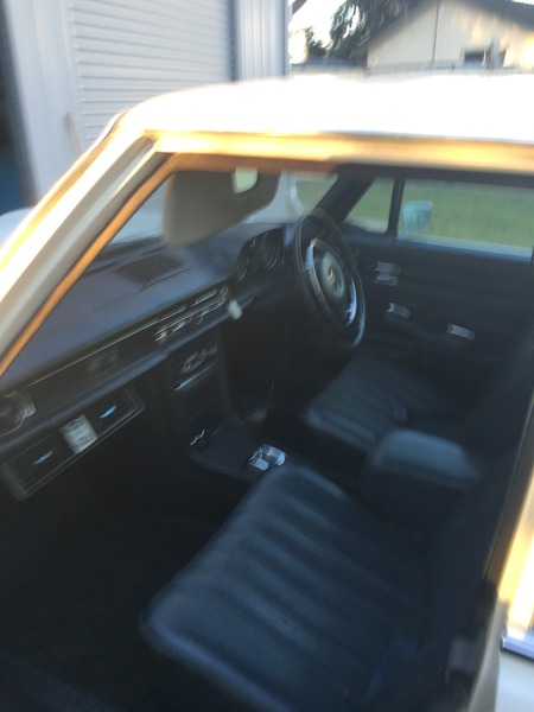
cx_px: 267
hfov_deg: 48.2
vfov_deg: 61.7
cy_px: 356
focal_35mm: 29
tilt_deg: -25.2
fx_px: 596
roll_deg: +3.4
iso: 25
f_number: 2.2
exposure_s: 1/33
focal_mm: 4.15
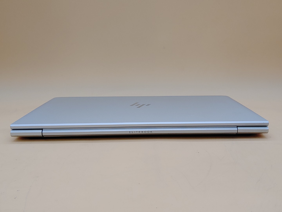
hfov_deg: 45.8
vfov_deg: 35.1
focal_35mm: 41
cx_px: 141
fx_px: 334
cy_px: 106
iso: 50
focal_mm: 4.36
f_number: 1.8
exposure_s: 1/126
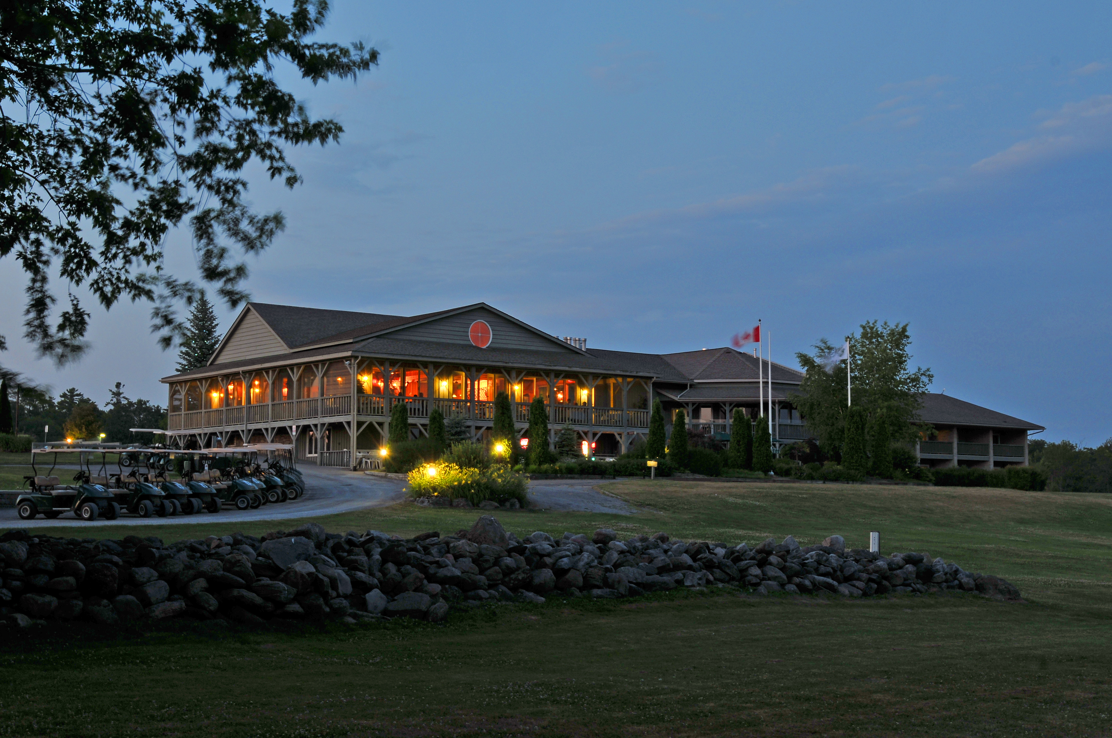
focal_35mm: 48
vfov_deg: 28.0
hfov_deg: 41.2
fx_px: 1481
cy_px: 369
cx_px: 556
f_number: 13
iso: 200
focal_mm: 32
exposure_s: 4
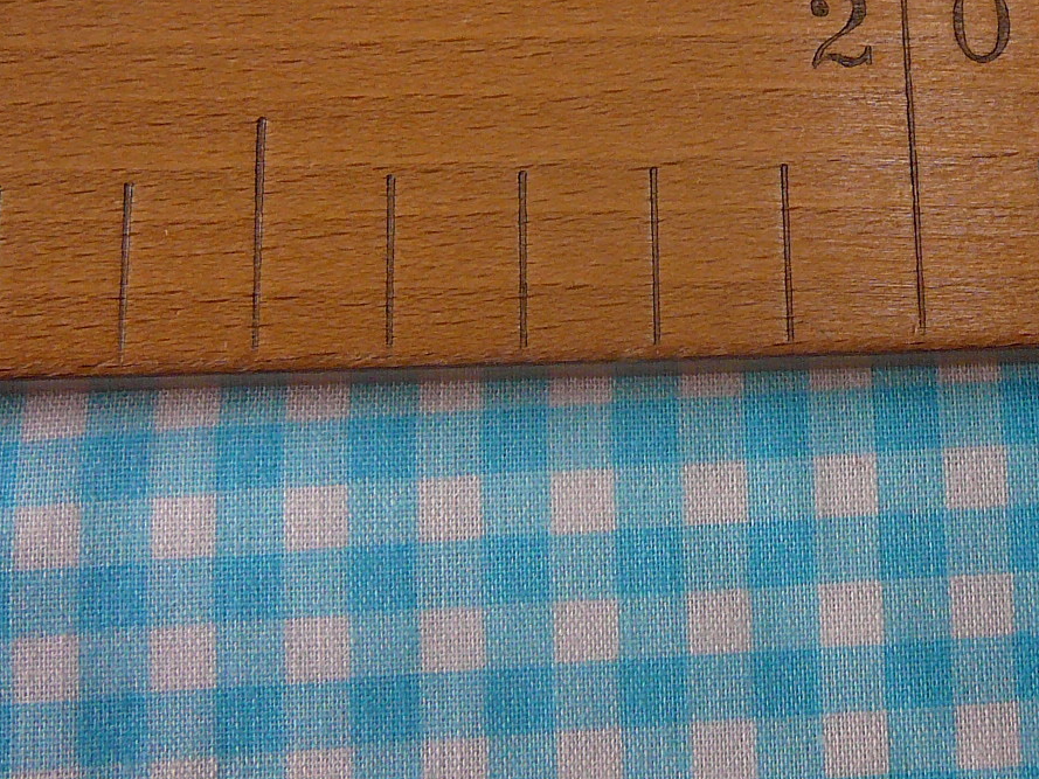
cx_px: 832
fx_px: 1891
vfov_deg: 23.1
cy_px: 227
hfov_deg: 30.0
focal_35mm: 63
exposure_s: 1/40
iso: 160
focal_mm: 5.2
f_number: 2.8
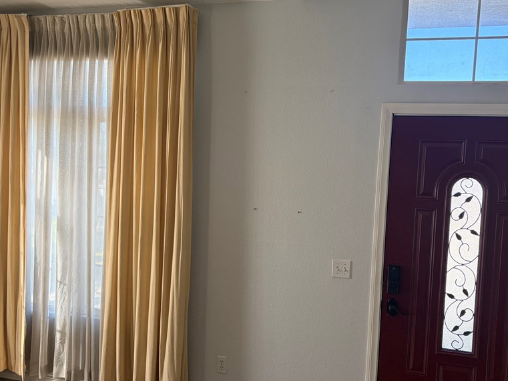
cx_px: 282
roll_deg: -2.1
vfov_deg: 40.7
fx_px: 514
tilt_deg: -1.0
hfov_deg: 52.5
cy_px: 208
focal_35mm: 35
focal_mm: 5.96
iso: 125
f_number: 1.6
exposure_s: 1/232
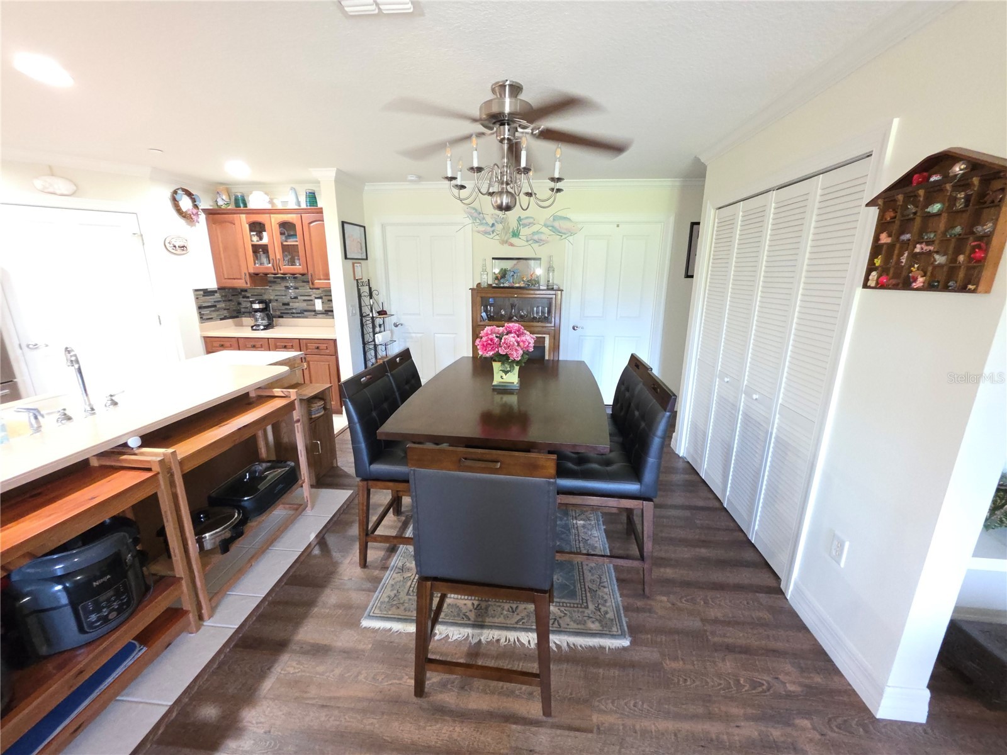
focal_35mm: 13
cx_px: 504
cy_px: 378
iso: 500
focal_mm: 2.2
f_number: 1.9
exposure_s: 1/24
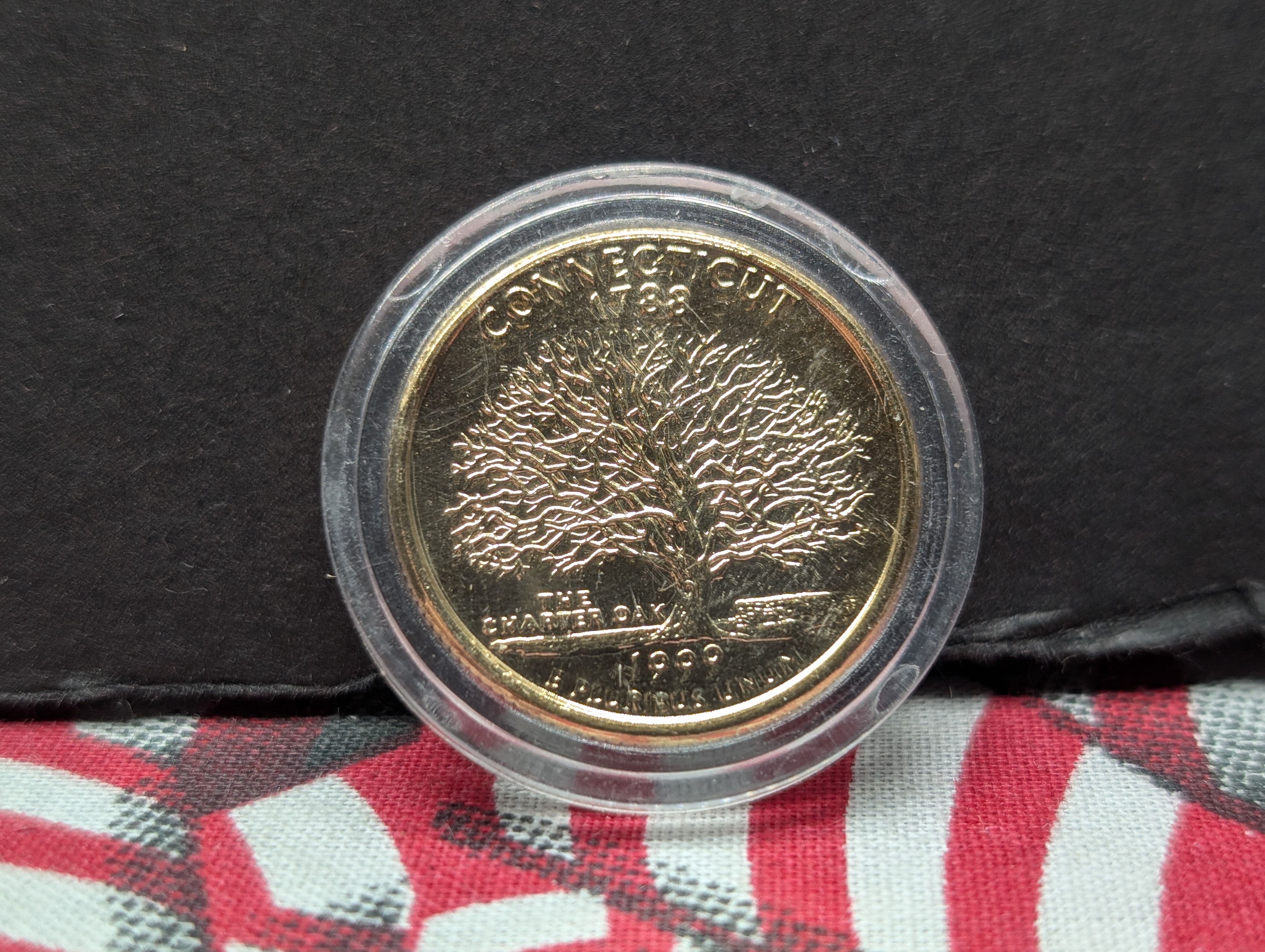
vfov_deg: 29.7
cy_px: 476
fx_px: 1793
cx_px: 632
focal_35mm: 49
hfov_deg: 38.9
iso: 25
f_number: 1.68
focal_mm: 6.9
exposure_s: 1/27.7
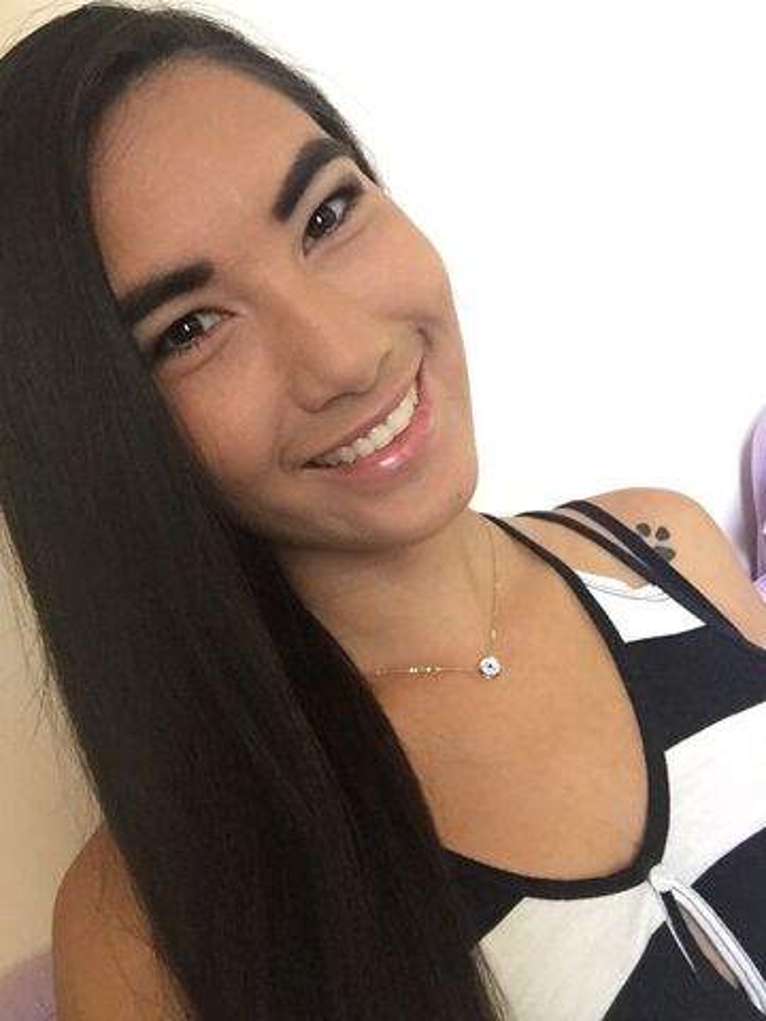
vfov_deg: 58.4
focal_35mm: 31
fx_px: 915
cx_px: 383
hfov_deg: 45.4
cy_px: 510
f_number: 2.2
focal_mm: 2.65
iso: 320
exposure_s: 1/20
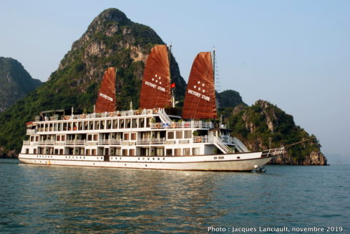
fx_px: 404
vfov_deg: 32.2
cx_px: 172
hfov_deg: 46.9
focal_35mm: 42
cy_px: 120
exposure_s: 1/100
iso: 100
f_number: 11
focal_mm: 27
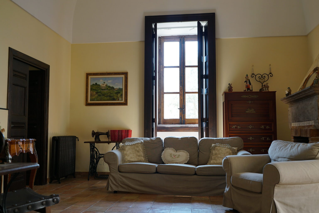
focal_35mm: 34
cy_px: 106
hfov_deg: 55.8
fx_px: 301
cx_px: 160
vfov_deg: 38.9
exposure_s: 1/60
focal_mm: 34
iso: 200
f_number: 4
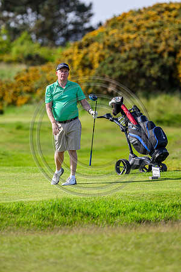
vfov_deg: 5.2
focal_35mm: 400
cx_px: 90
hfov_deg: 3.4
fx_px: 3016
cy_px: 136
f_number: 4.5
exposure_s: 1/2500
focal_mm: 400
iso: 500
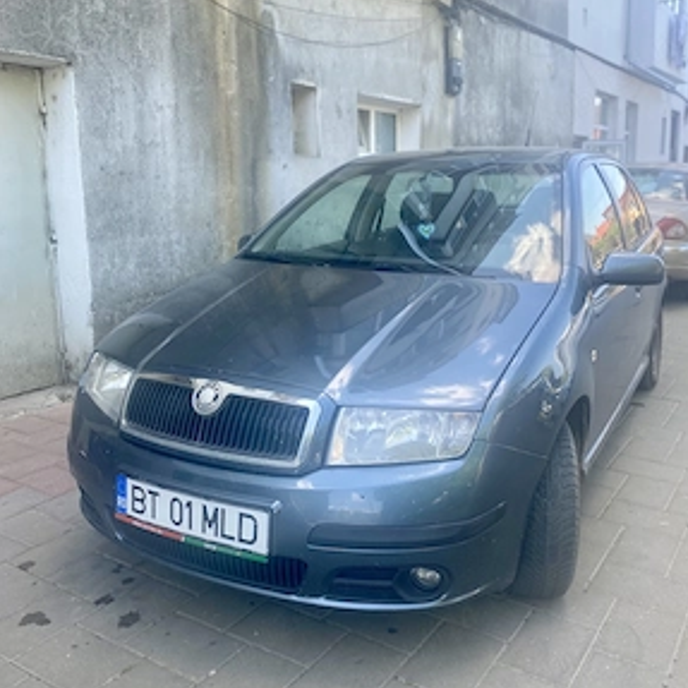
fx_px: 720
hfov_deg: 51.1
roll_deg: +0.0
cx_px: 357
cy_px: 307
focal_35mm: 32
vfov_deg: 51.0
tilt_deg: -9.0
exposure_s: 1/260
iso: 32
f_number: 1.8
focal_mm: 4.25
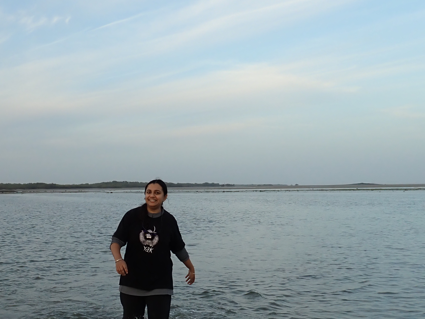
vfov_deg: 29.6
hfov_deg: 37.6
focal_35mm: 49
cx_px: 89
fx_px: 602
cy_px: 200
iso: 100
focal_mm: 4.5
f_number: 2.8
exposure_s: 1/320
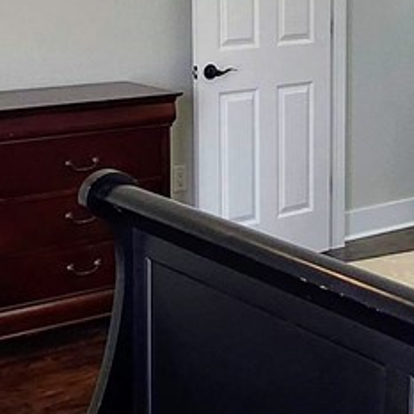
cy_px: 76
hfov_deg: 21.8
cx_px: 284
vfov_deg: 21.6
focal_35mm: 79
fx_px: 1069
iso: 125
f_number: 2.2
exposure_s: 1/60
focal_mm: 1.74
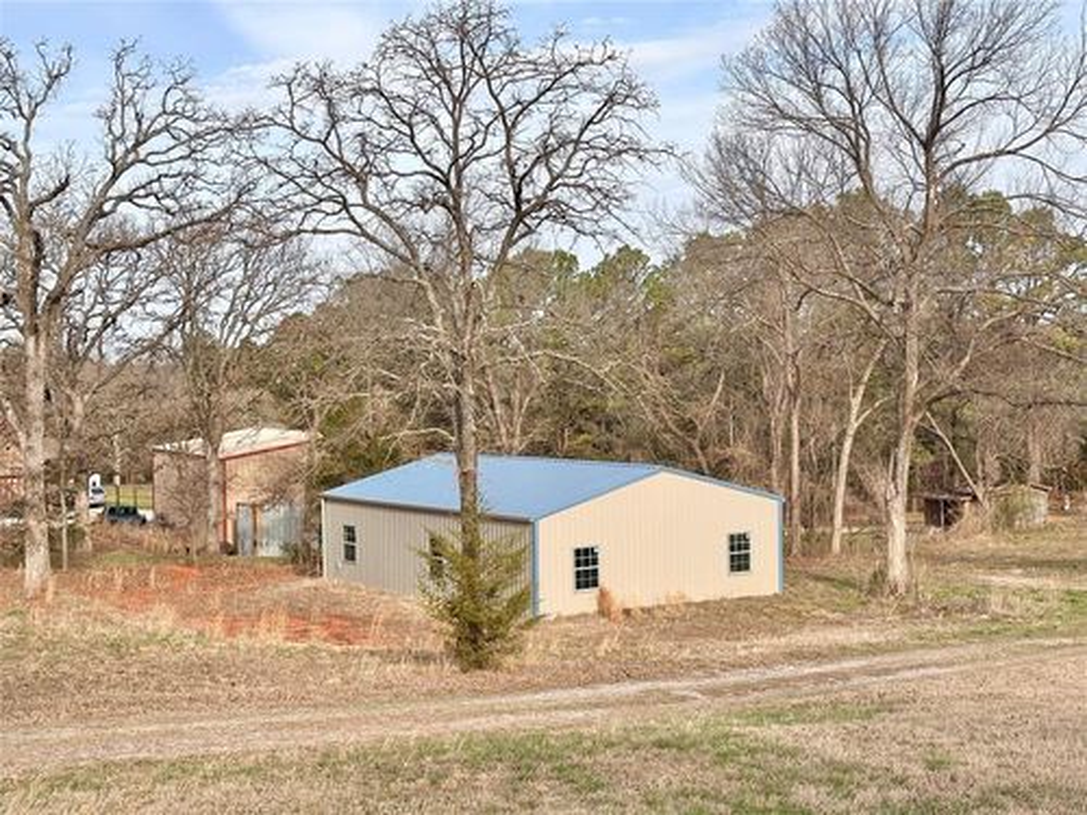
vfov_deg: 30.3
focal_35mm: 48
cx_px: 544
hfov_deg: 39.7
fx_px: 1507
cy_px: 408
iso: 64
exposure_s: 1/2667
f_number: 1.78
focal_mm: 6.86
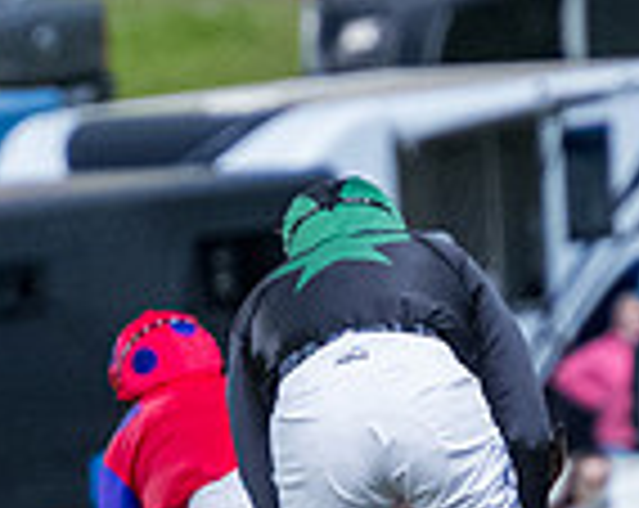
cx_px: 334
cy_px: 780
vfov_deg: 1.0
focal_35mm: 1606
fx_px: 30310
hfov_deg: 1.2
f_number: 4
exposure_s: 1/2500
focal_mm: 210
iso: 2000
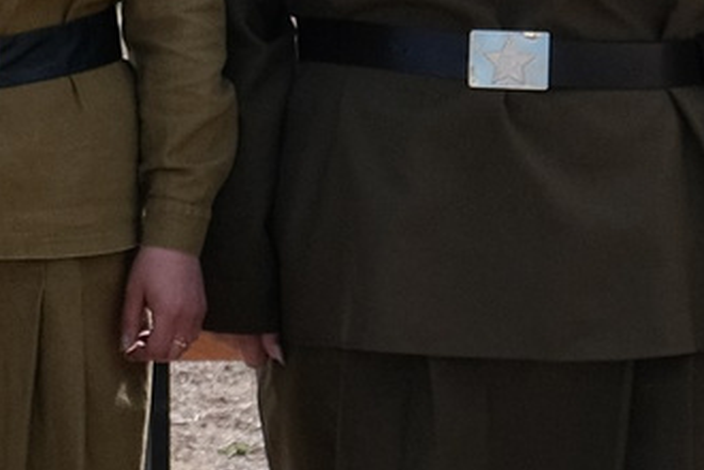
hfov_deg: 5.9
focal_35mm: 326
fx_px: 6375
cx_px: -1438
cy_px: -200
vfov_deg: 4.2
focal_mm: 27.7
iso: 320
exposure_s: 1/900
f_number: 5.6
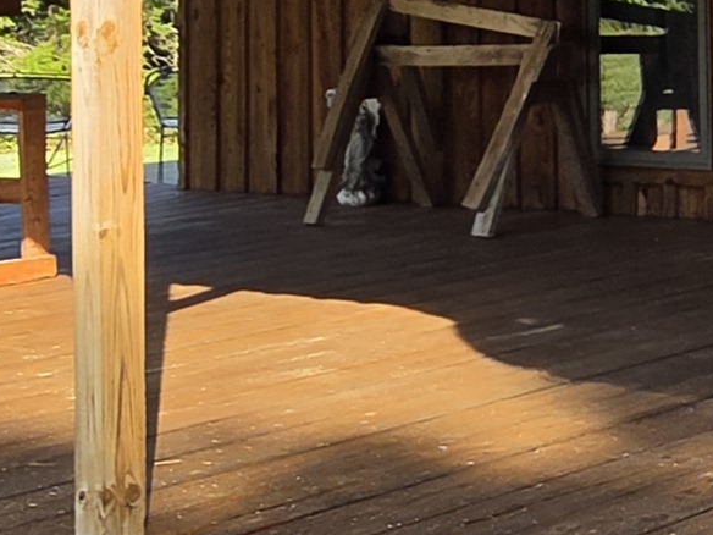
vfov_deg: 15.8
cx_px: 1127
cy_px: -164
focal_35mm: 89
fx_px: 1833
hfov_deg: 18.9
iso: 32
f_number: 1.9
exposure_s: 1/556
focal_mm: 2.2
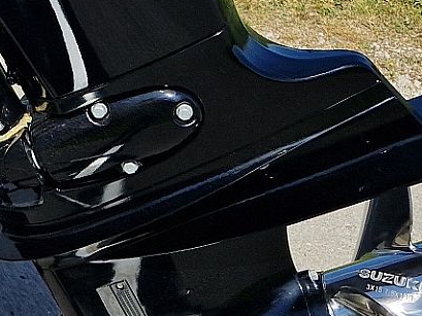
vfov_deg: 12.9
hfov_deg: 17.6
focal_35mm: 108
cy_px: -172
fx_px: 1317
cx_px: -45
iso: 50
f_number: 1.8
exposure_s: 1/2496
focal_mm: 5.4
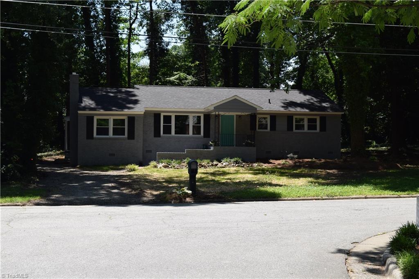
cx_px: 210
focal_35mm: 51
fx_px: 593
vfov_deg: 26.5
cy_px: 140
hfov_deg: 38.9
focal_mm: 34
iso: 100
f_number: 8
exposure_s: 1/200
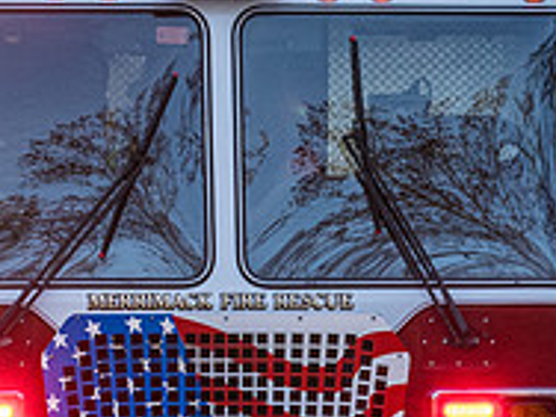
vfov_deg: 3.8
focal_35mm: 394
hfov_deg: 5.0
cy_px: 455
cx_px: 386
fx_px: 6328
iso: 1000
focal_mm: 72
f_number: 11
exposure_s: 1/250
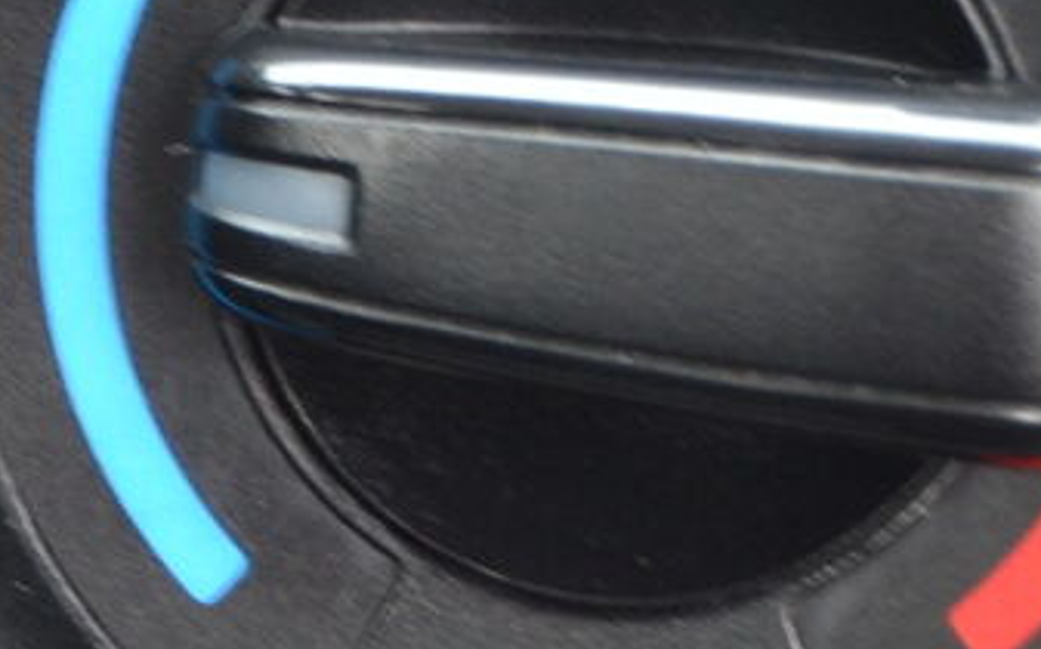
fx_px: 11367
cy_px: 800
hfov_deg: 5.2
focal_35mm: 401
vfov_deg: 3.3
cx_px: -948
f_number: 5.3
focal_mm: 46
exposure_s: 1/60
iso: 450
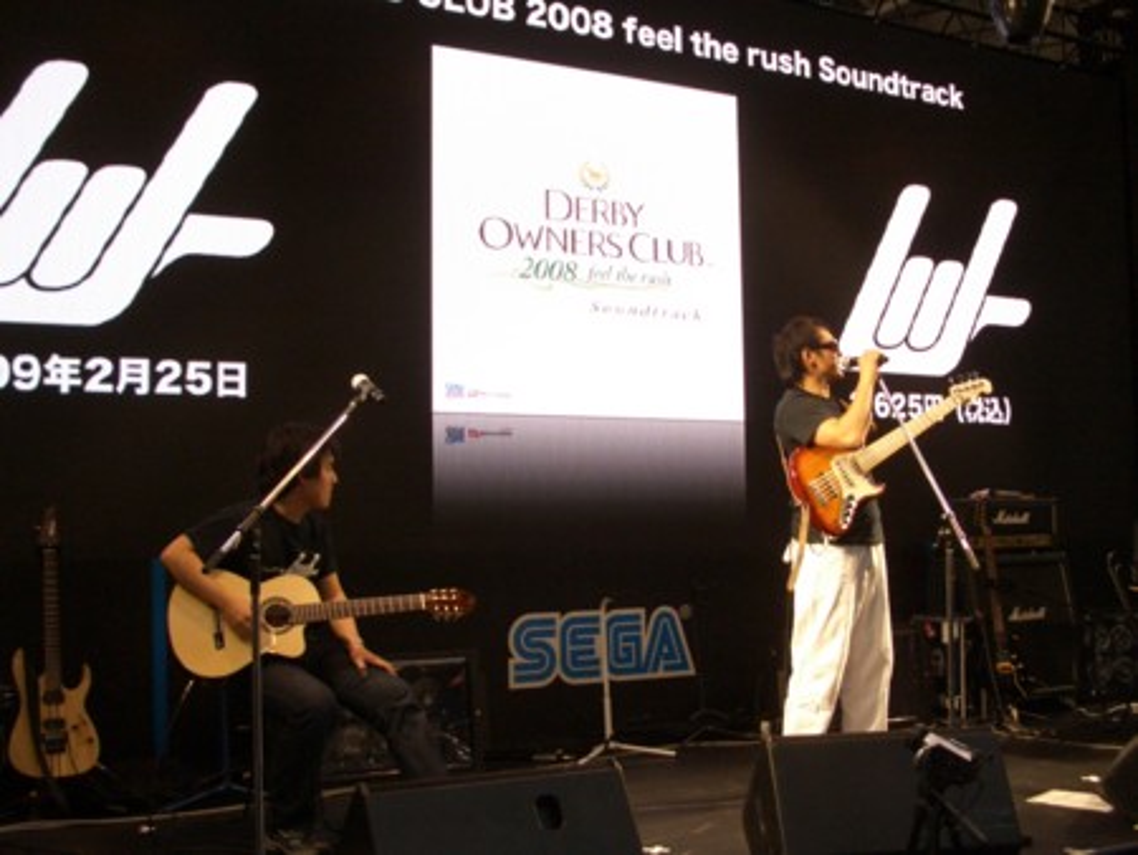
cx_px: 569
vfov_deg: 35.2
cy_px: 428
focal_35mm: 41
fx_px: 1349
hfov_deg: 45.8
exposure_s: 1/60
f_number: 2.8
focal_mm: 6.8
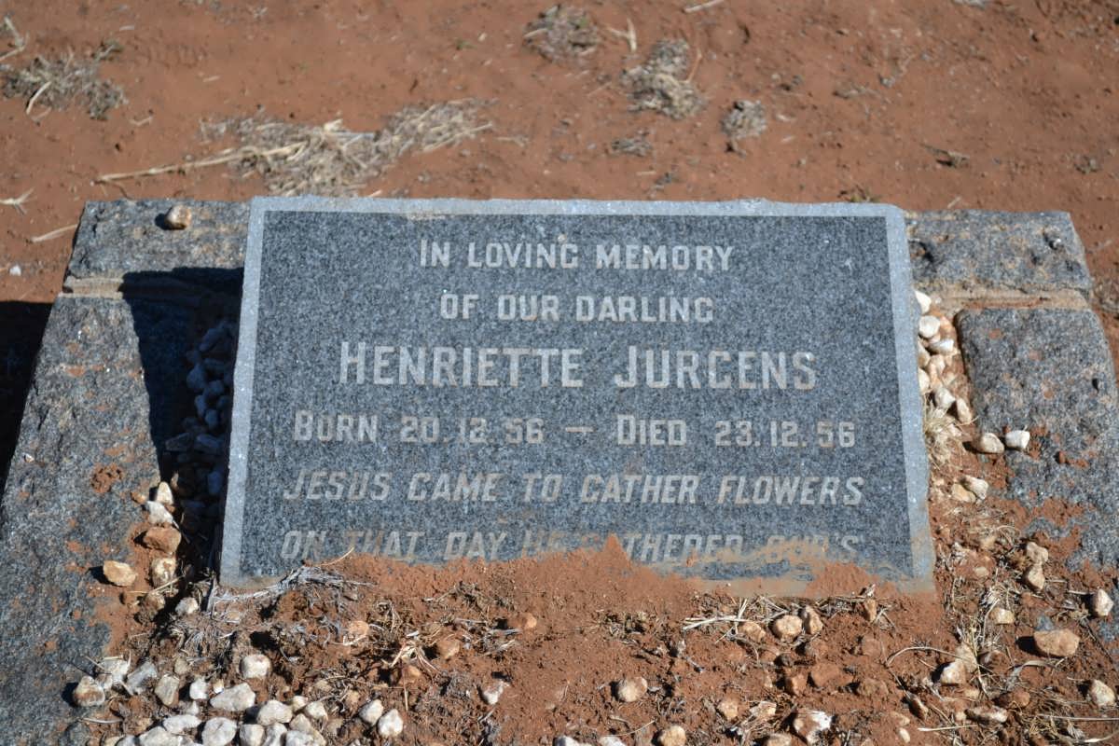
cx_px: 560
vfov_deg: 16.6
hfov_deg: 24.6
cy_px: 373
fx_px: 2564
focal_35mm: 82
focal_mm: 55
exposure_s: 1/125
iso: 110
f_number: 5.6
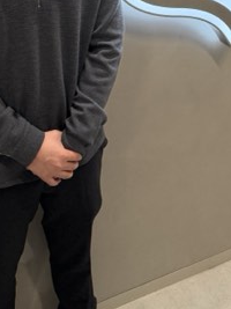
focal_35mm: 54
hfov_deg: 26.8
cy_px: -28
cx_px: 164
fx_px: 481
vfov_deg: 31.7
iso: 320
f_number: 1.78
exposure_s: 1/237
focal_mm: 6.76
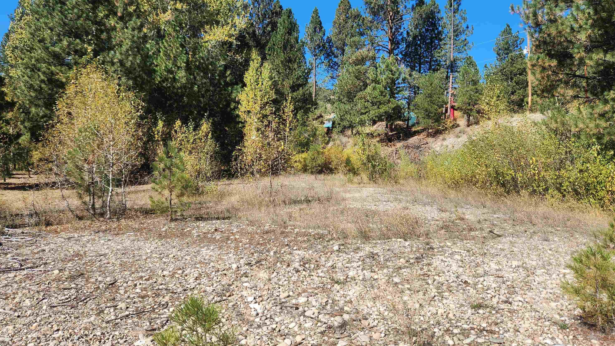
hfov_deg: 71.9
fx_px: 424
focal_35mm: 26
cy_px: 131
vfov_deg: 44.0
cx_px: 301
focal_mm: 5.4
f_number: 1.8
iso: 20
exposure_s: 1/1078
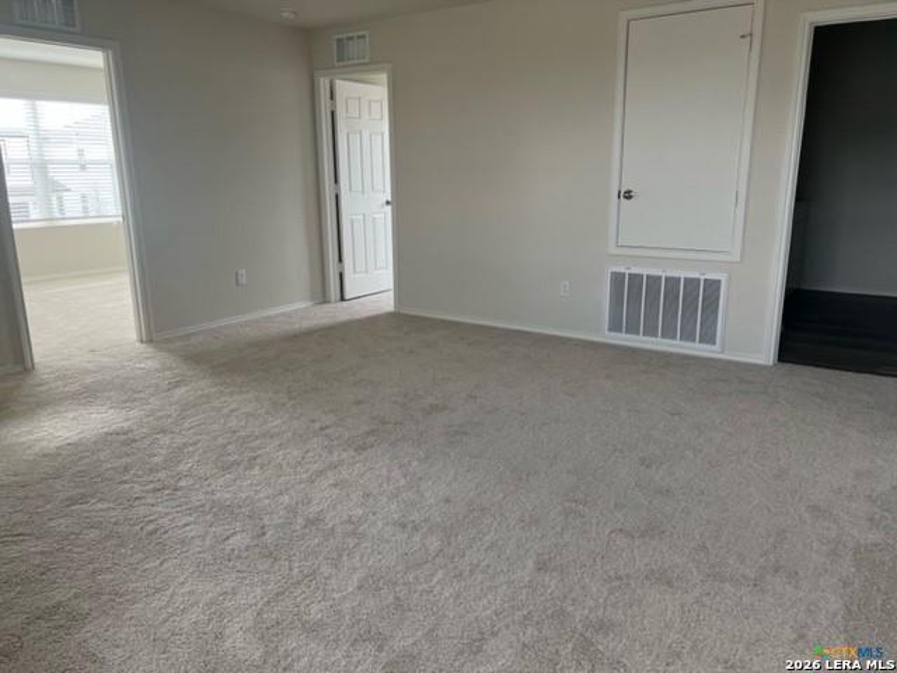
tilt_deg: -13.8
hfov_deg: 67.3
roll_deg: +0.5
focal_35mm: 26
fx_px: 674
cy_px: 336
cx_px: 448
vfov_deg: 53.1
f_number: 1.5
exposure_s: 1/121
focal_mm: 5.7
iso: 100
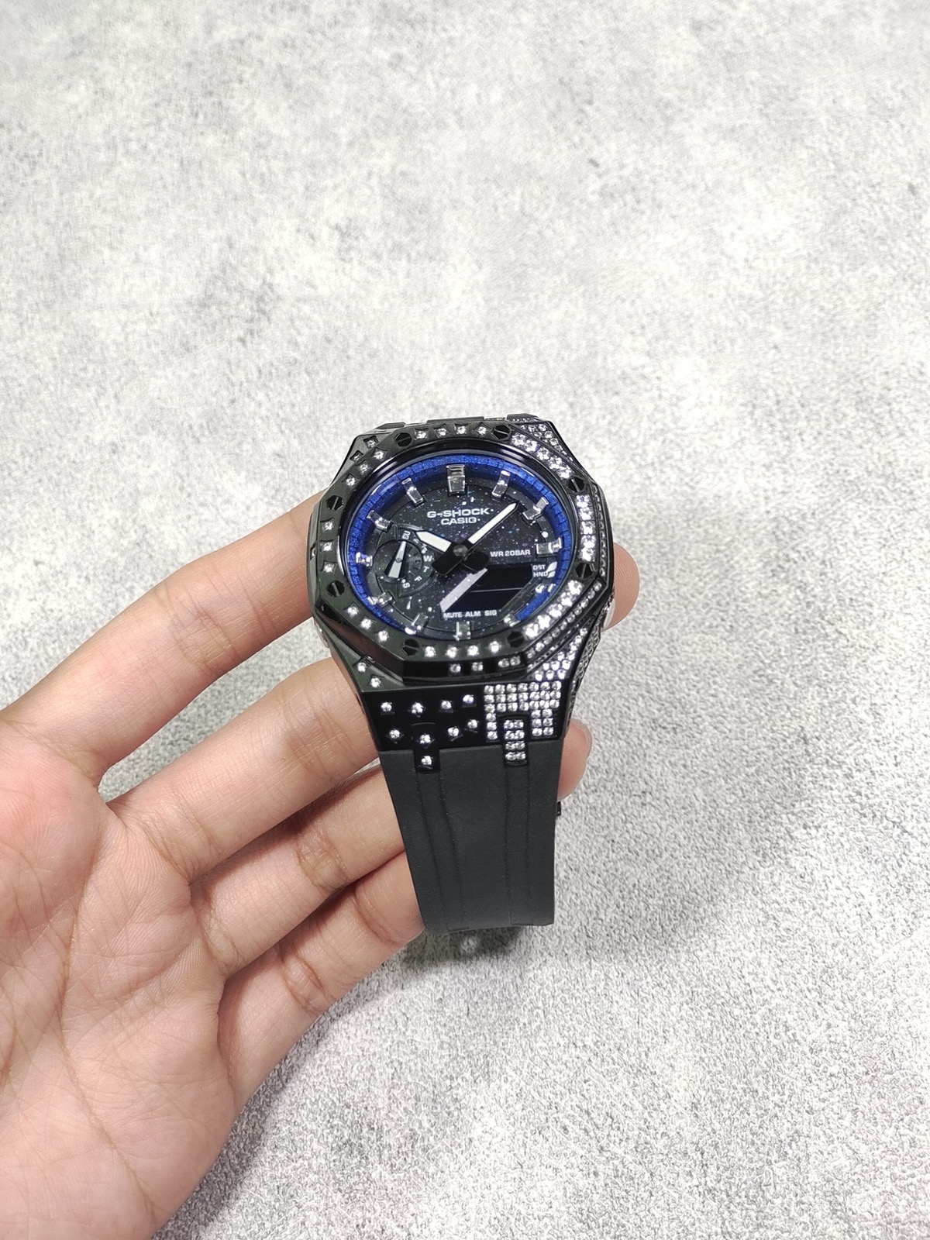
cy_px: 620
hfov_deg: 29.1
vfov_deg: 38.2
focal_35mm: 50
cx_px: 465
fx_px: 1791
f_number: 2.08
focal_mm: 7.55
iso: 90
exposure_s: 1/100
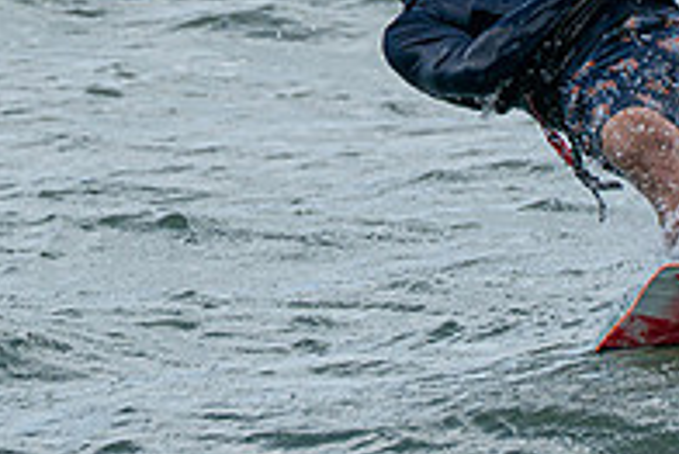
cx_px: 334
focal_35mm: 1564
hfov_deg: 1.3
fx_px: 29520
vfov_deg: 0.9
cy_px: -63
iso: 800
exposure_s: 1/2000
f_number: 8
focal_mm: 400
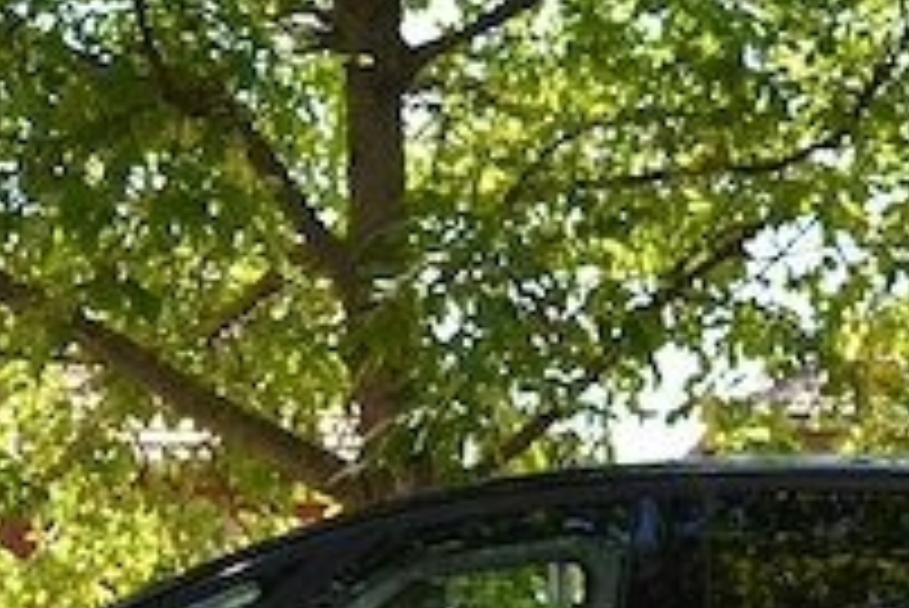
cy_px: 883
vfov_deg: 14.5
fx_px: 2249
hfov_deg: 22.8
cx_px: 567
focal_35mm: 89
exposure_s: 1/200
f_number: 4.5
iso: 100
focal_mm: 20
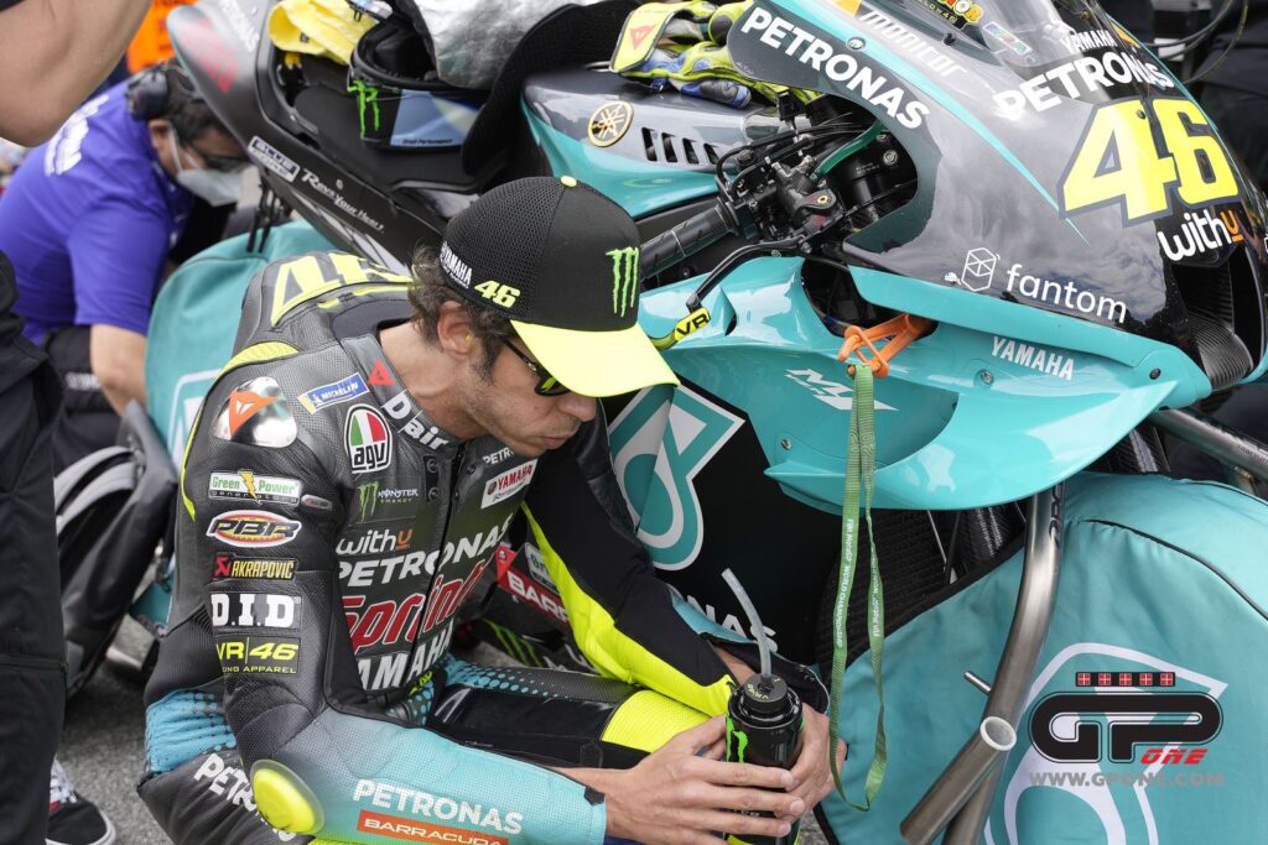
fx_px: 2254
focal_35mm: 64
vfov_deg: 21.2
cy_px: 422
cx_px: 634
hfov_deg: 31.4
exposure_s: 1/320
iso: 100
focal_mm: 43
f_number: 4
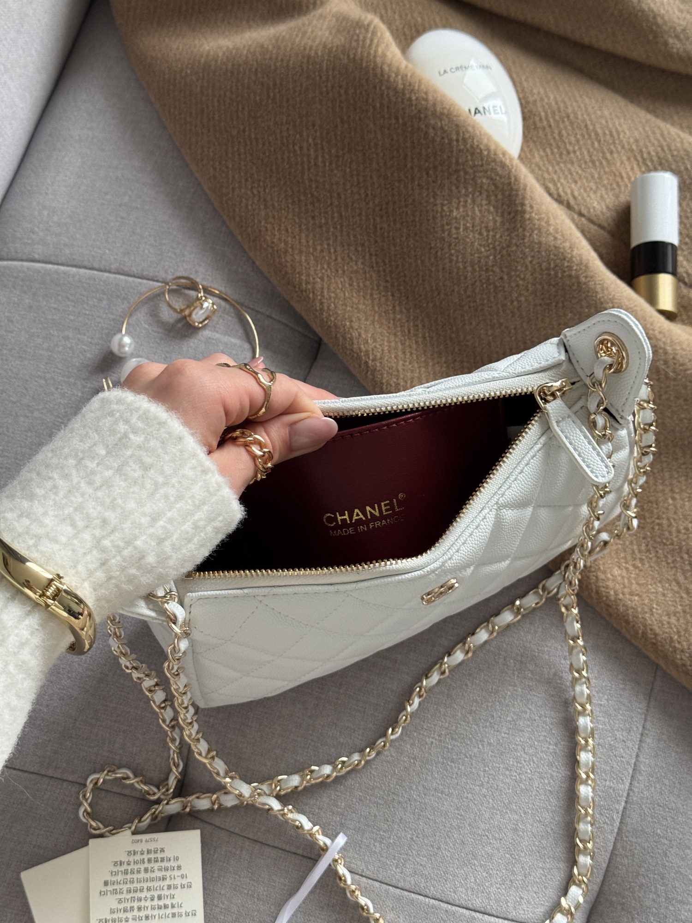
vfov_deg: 39.7
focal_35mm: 48
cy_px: 462
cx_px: 346
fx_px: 1279
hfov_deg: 30.3
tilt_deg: -66.1
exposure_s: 1/60
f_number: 1.78
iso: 250
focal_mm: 6.76
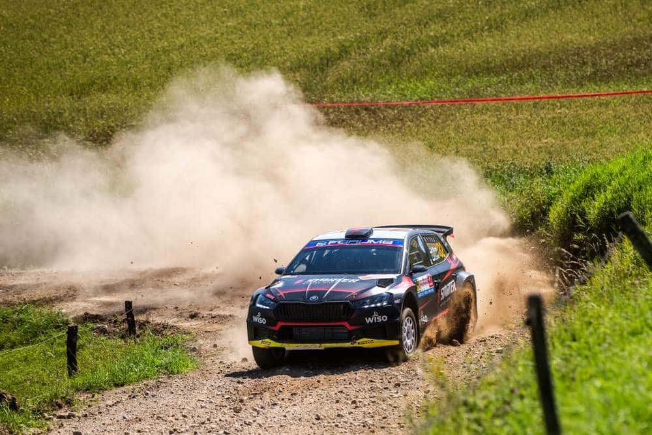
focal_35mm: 184
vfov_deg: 7.5
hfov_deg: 11.2
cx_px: 398
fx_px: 3330
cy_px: 199
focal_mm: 150
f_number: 4
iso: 200
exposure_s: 1/2000
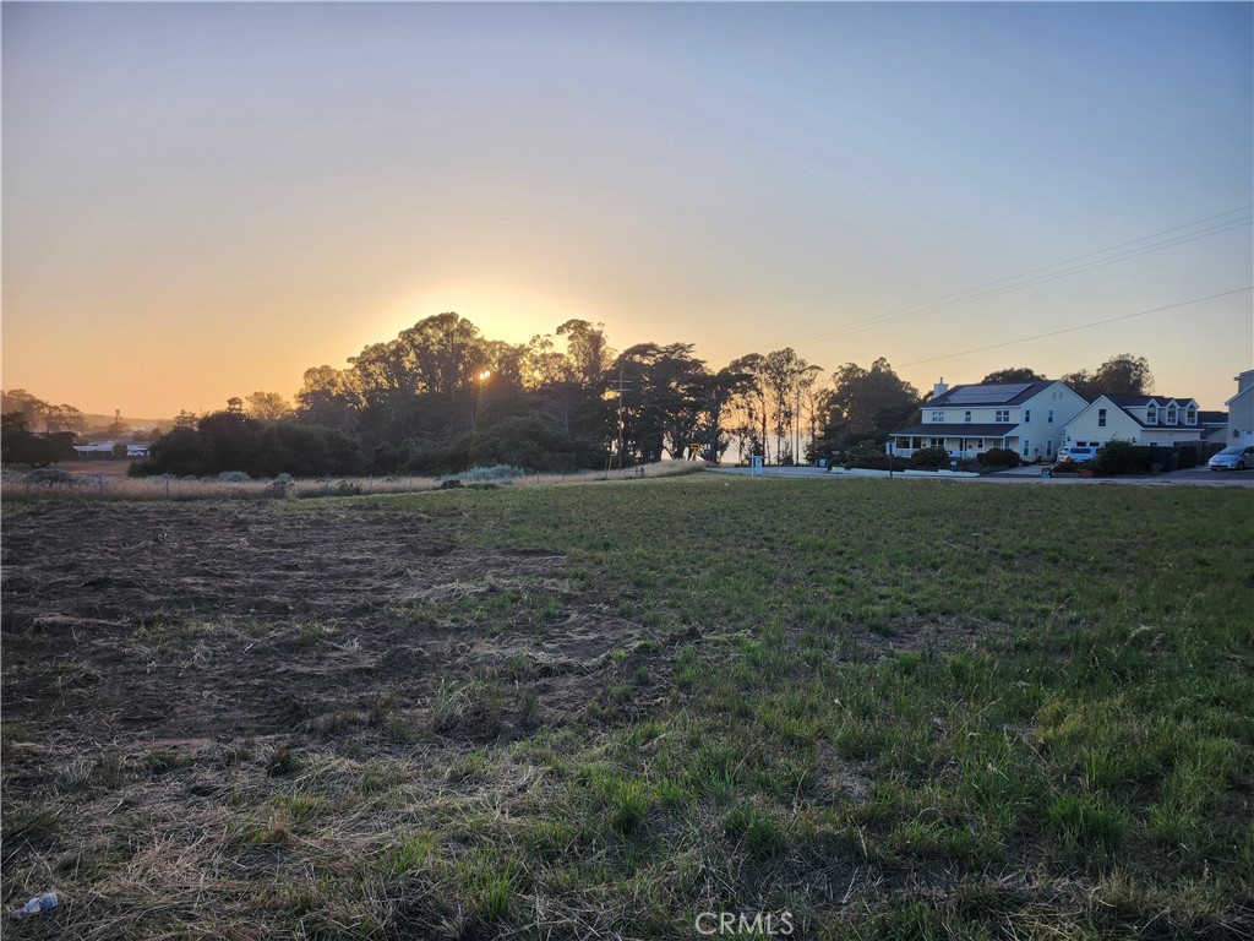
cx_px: 627
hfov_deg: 73.9
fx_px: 833
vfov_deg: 58.9
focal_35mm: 23
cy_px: 470
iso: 25
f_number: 1.8
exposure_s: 1/463
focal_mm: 5.54
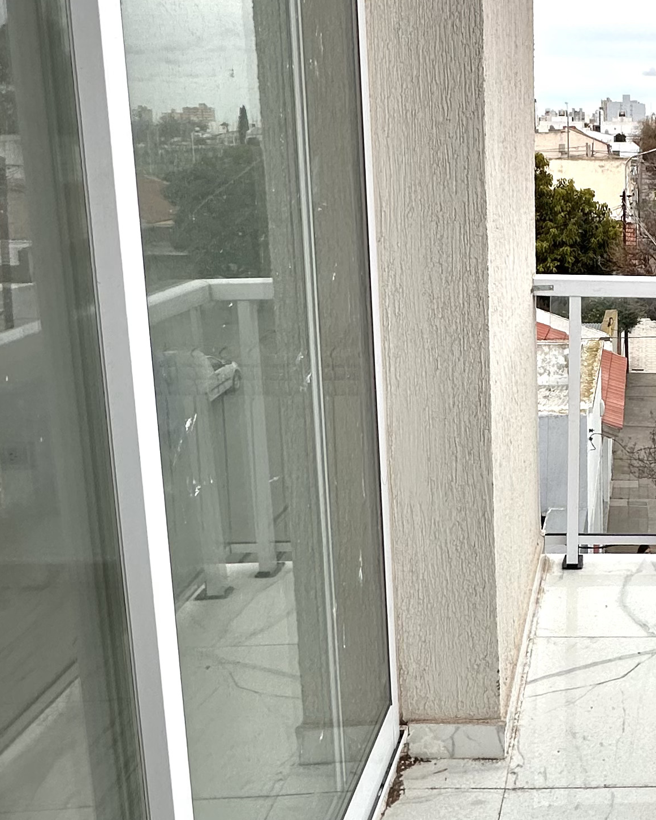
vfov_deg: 47.2
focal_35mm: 38
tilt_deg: -7.3
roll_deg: -0.9
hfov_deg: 34.9
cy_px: 274
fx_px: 922
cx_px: 680
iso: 40
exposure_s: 1/849
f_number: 2.2
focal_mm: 2.22
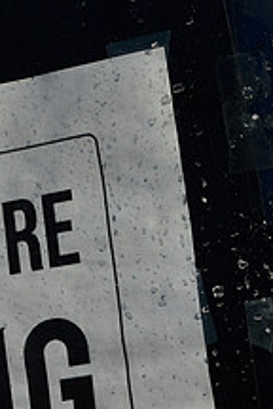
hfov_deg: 6.1
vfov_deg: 9.3
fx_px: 2502
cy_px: 351
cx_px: -239
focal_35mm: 220
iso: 200
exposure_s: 1/500
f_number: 11
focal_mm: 55
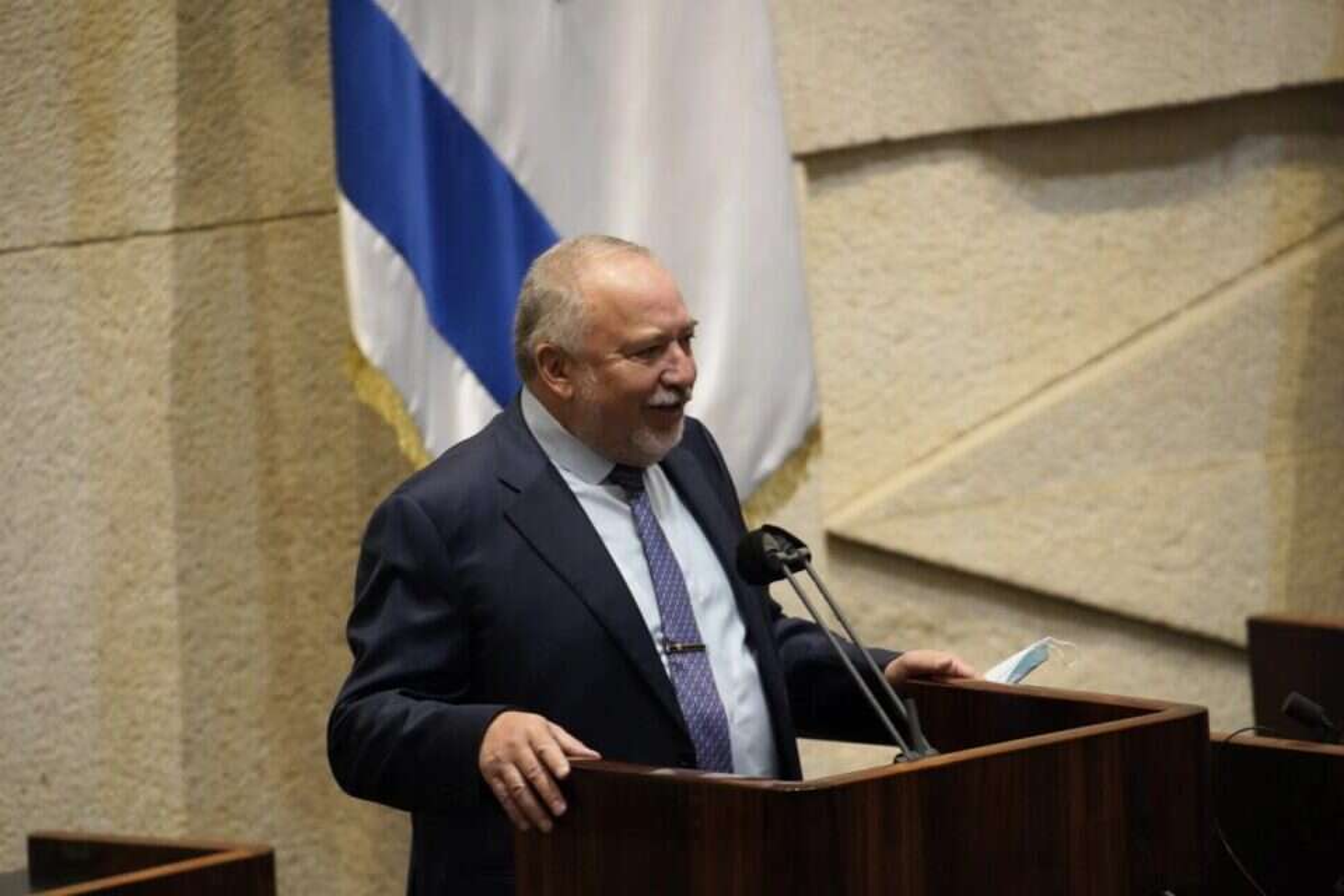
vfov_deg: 4.6
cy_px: 448
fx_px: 11199
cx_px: 672
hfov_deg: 6.9
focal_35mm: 300
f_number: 5.6
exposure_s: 1/200
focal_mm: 300
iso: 8000
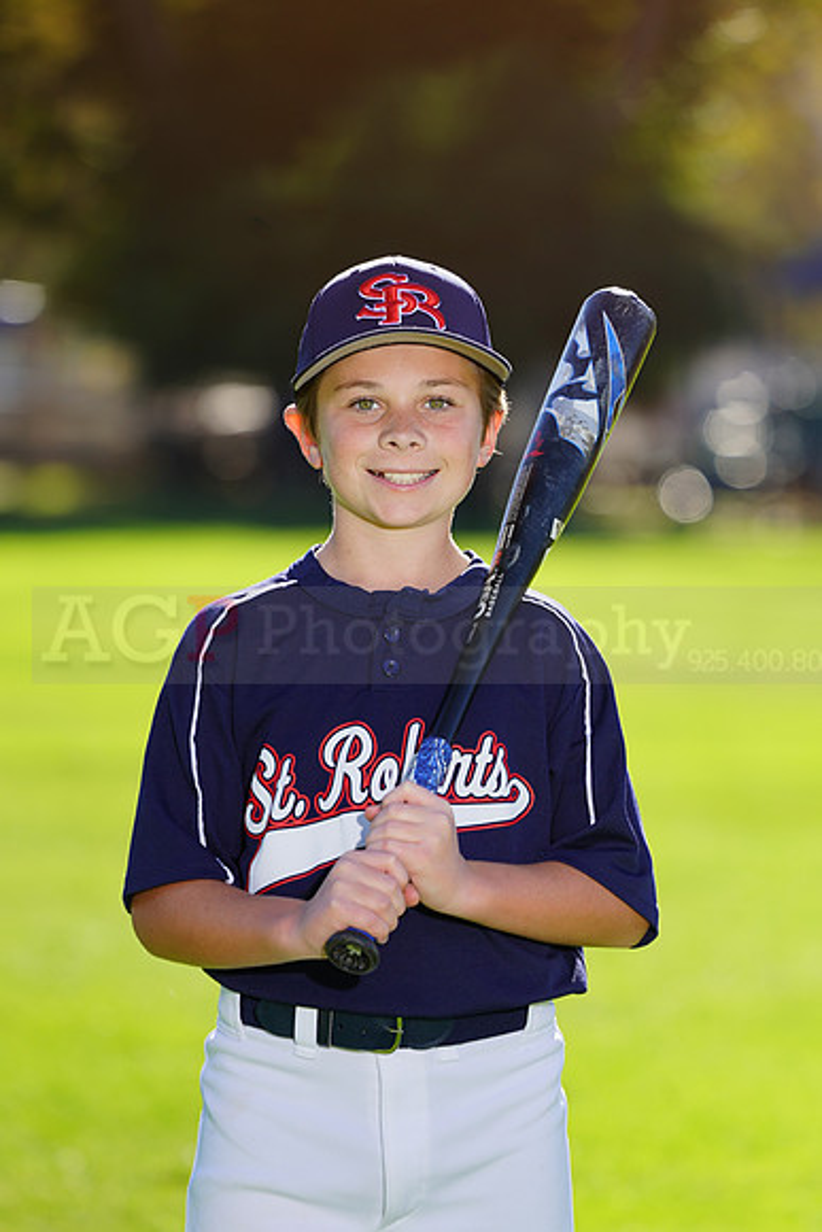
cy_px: 616
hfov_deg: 4.6
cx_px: 411
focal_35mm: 300
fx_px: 10268
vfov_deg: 6.9
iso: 100
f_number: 6.3
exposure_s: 1/250
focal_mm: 300
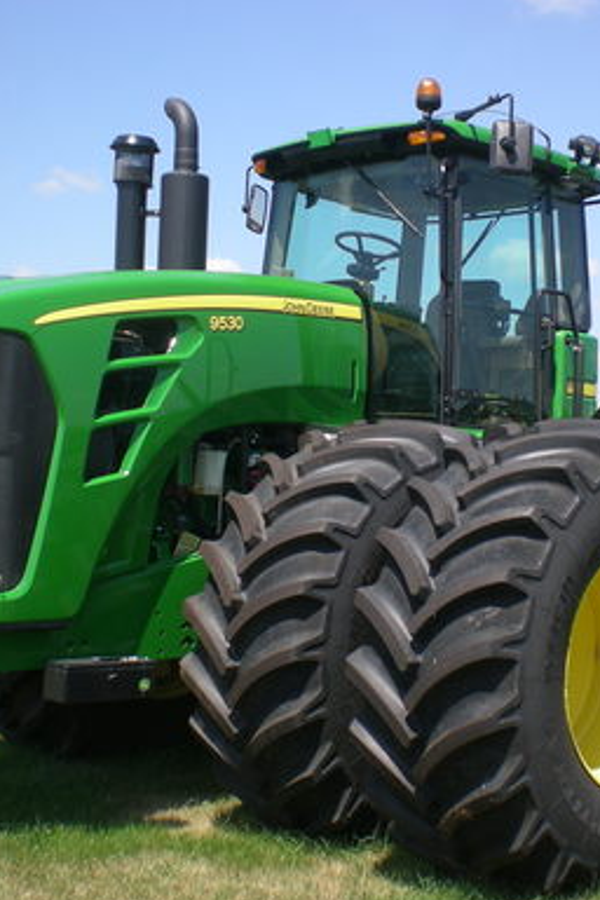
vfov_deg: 35.6
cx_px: 391
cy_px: 436
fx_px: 1400
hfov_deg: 24.1
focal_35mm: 56
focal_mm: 6.3
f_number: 4.6
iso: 50
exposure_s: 1/249
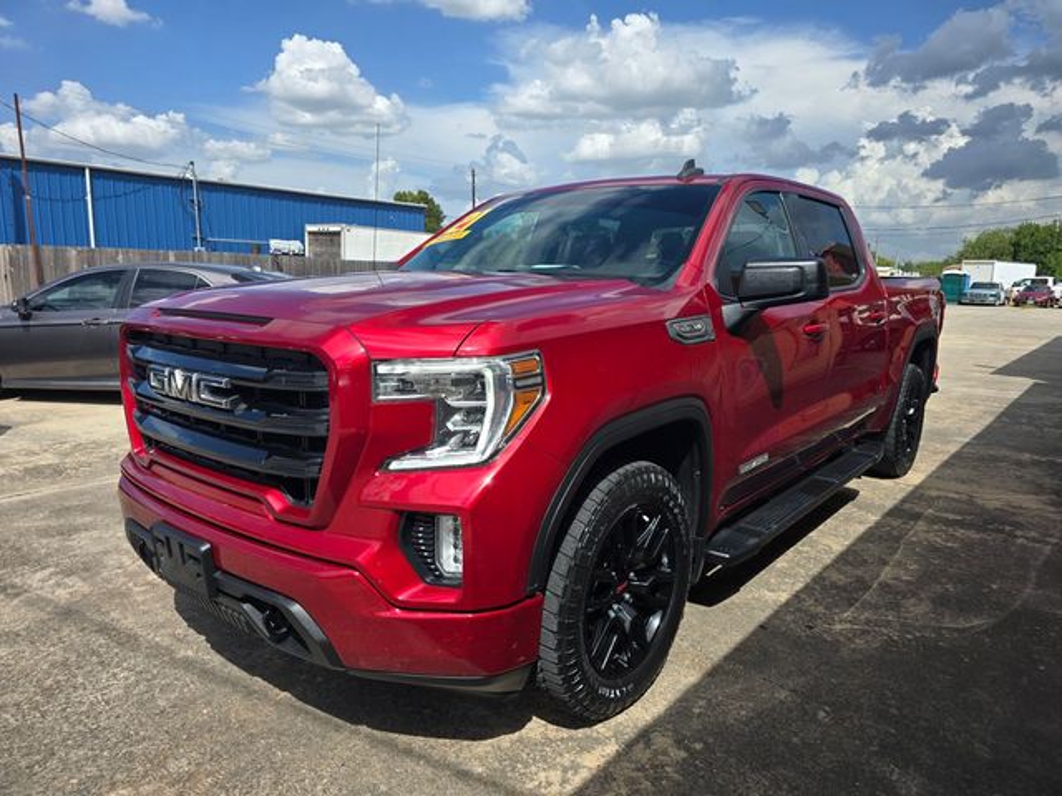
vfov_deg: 58.9
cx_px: 531
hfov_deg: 73.9
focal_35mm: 23
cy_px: 398
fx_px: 706
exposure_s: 1/841
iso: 12
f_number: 1.7
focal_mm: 6.3
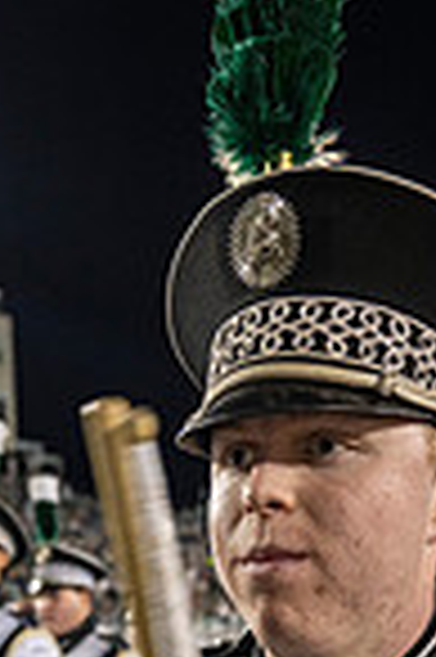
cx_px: 157
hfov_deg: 18.3
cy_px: 900
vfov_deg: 23.5
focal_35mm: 74
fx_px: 1347
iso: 1250
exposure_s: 1/500
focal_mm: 24
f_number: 3.2
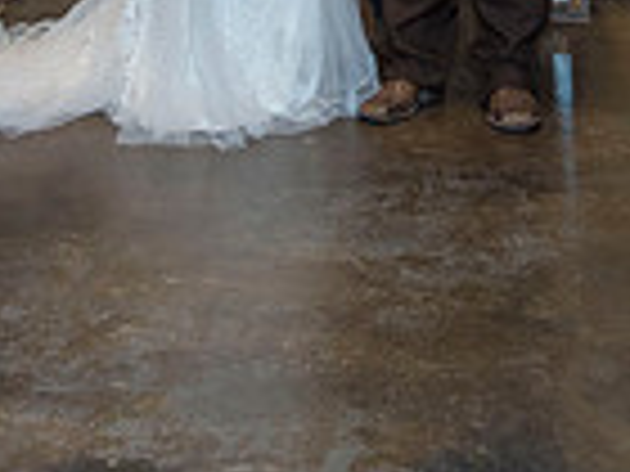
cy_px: -373
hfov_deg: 15.5
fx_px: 2311
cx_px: 392
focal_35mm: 127
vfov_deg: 10.9
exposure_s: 1/160
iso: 1600
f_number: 4
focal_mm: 32
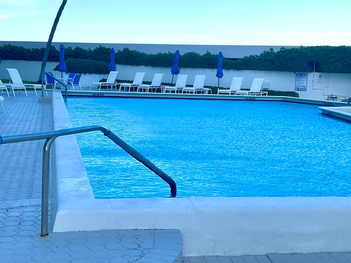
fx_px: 507
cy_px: 114
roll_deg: -1.6
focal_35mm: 50
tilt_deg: -3.9
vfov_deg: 29.1
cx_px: 174
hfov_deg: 38.2
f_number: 1.8
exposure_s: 1/1279
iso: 16
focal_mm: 3
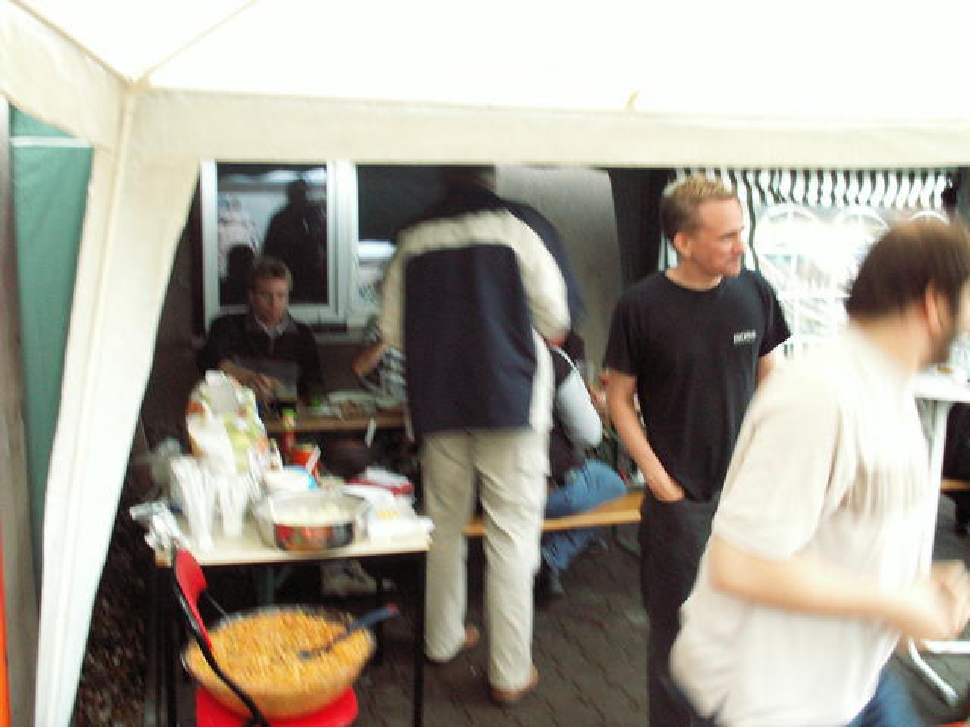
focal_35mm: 35
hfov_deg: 52.6
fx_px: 981
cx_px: 485
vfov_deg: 40.7
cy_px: 364
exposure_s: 1/10
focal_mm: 5.86
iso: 160
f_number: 2.8
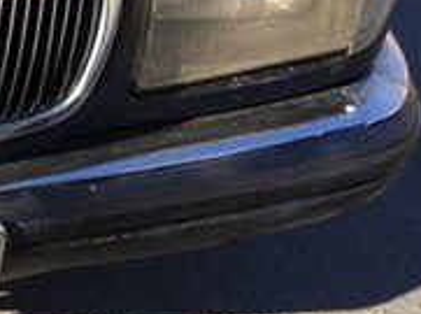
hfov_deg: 16.3
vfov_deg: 13.5
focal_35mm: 106
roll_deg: -0.6
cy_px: -83
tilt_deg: -32.2
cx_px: -279
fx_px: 1287
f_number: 2.2
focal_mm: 4.15
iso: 32
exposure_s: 1/641
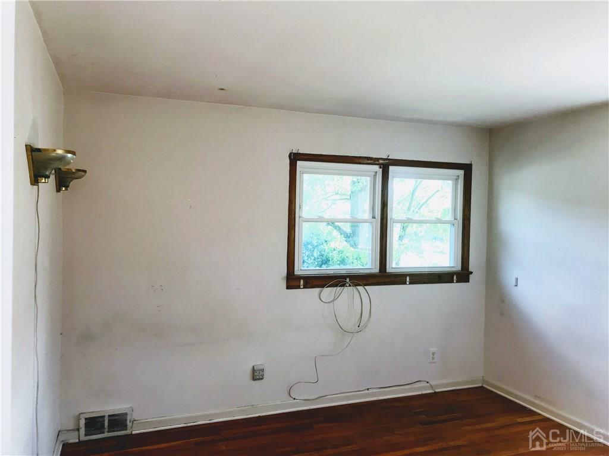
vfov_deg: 49.7
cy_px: 228
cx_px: 304
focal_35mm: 28
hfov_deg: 63.4
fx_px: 493
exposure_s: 1/60
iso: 25
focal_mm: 3.99
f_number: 1.8
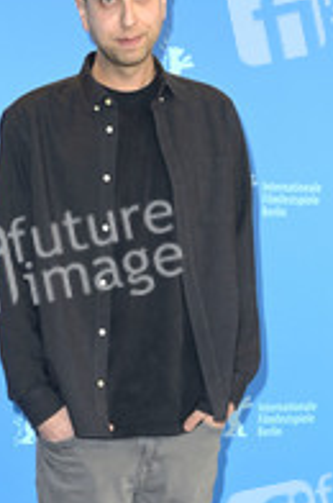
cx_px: 126
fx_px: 1935
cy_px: 390
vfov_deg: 14.7
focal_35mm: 139
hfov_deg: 9.8
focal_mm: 68
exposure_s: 1/250
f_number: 5.6
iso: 1000
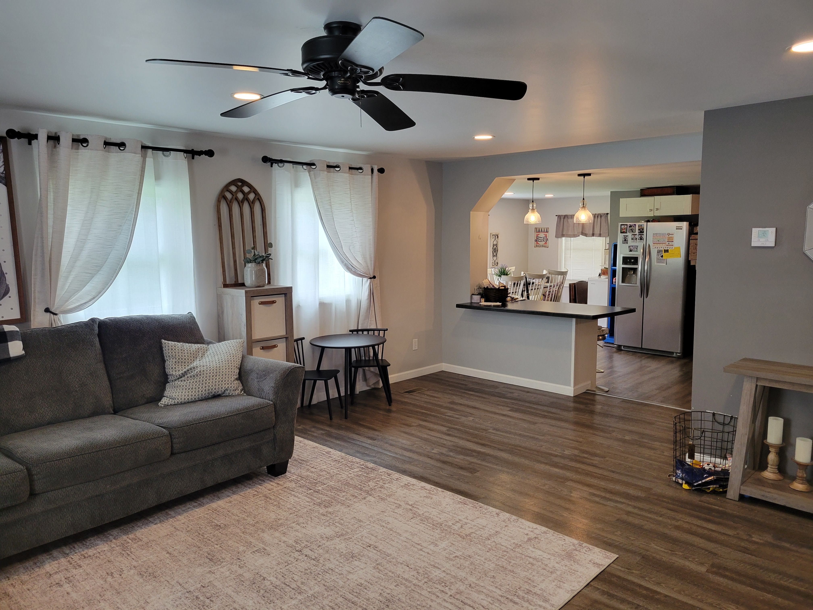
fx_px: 611
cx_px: 406
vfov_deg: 53.1
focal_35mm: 26
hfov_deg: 67.3
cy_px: 305
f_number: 1.8
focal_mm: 5.4
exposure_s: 1/120
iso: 160
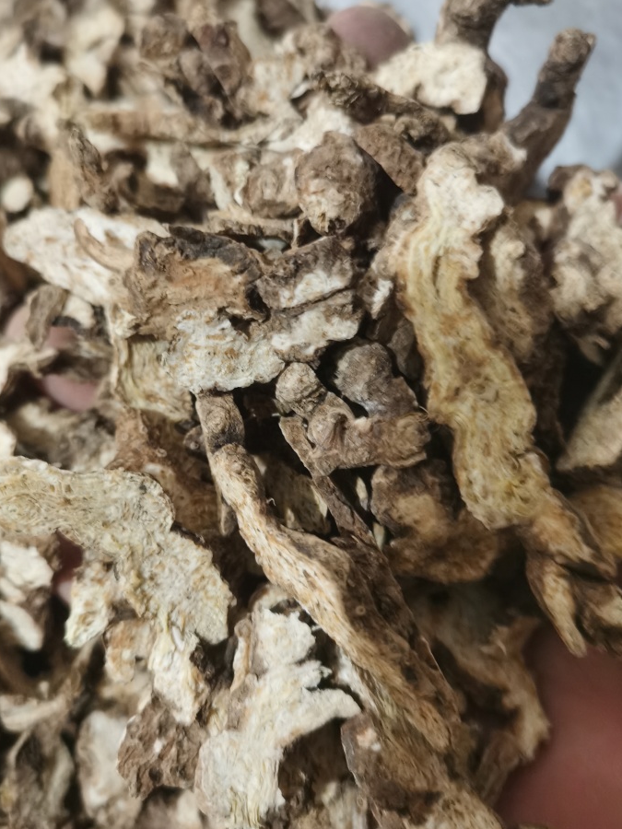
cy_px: 399
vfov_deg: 56.8
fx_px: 767
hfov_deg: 44.1
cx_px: 292
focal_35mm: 32
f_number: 1.8
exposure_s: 1/25.7
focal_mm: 5.58
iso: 500
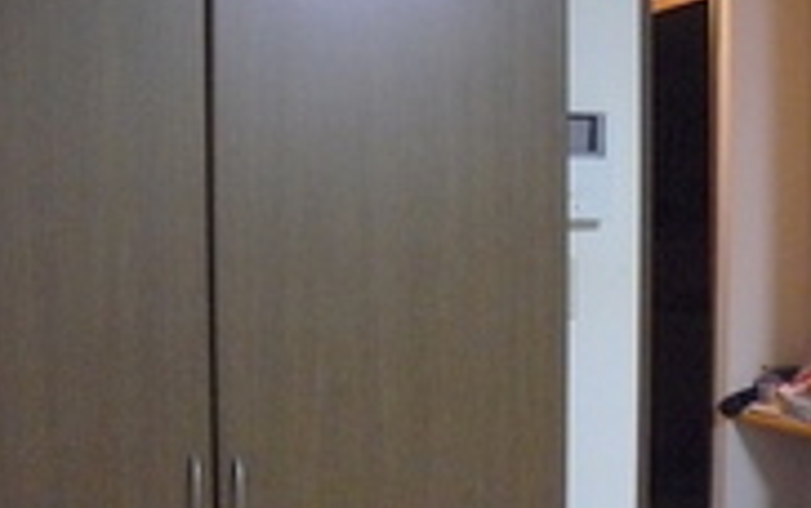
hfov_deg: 24.6
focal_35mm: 84
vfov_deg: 15.5
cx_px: 419
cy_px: 392
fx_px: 1858
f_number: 2.8
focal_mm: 6
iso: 400
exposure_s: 1/10
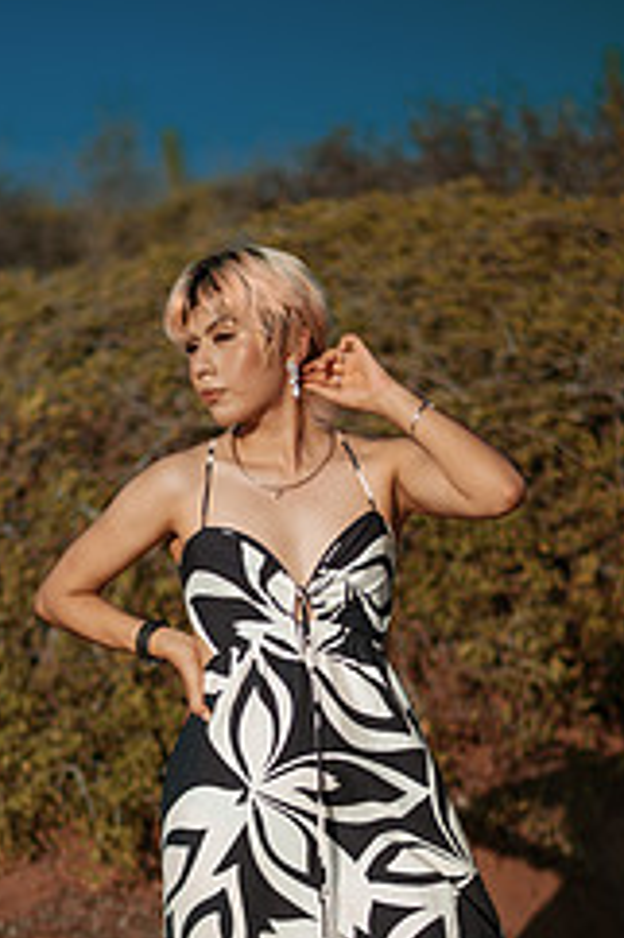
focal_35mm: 108
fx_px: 2812
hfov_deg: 12.7
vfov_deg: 18.8
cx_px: 333
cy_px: 729
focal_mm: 58
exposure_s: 1/8000
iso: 50
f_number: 1.4
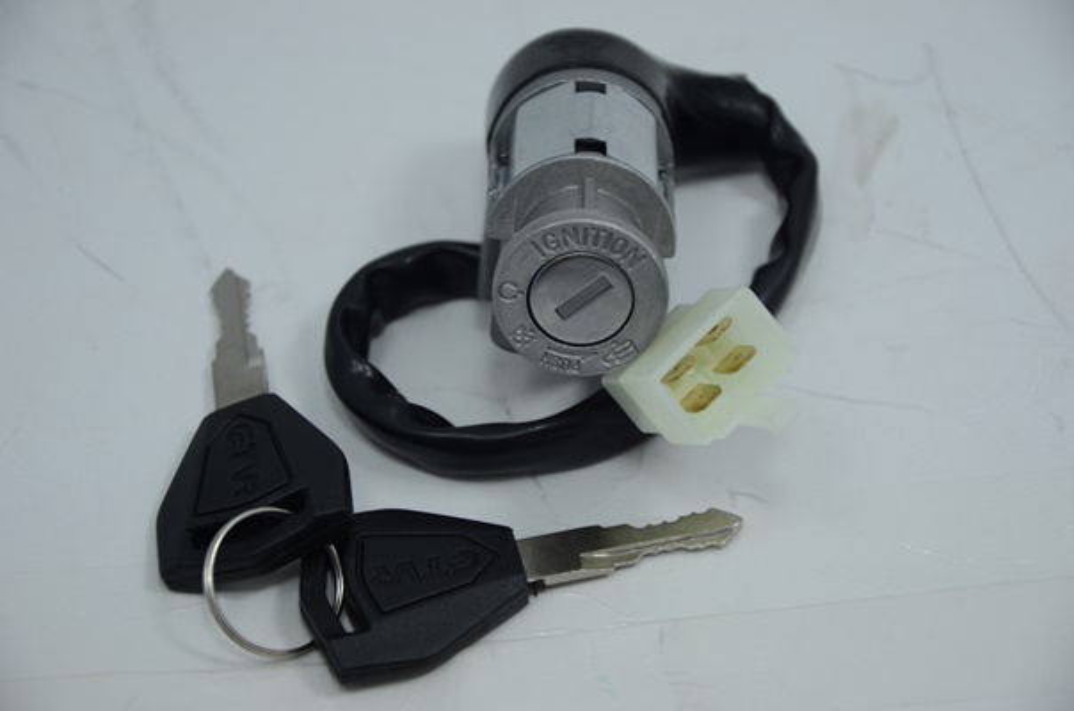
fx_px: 3572
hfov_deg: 17.1
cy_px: 356
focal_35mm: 120
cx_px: 537
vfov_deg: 11.4
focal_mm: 80
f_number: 5.6
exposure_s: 1/40
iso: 100
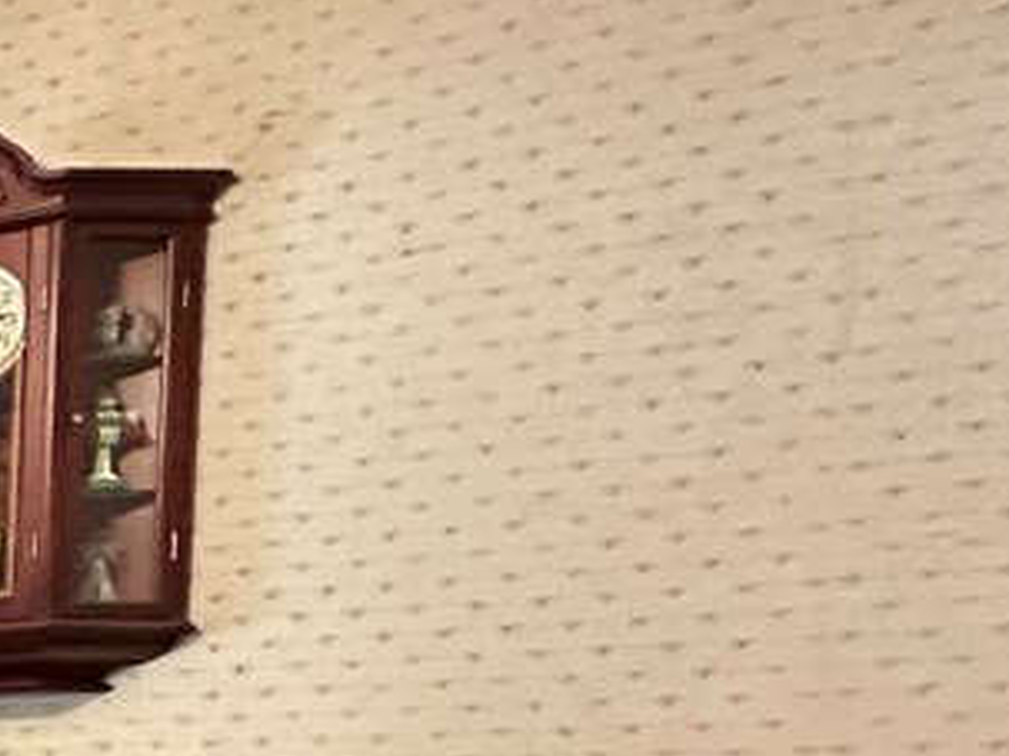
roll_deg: -0.9
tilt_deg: -3.2
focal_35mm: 74
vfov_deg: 18.3
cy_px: 1026
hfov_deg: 18.0
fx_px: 2156
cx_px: -1019
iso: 1000
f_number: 2.2
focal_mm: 2.22
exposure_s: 1/60
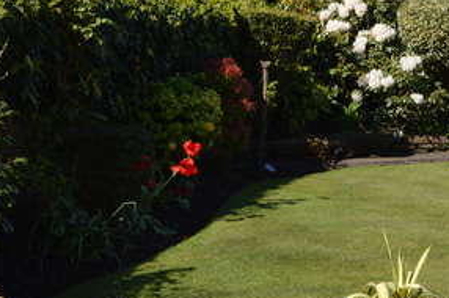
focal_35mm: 107
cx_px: 462
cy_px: 95
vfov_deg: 12.7
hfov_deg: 18.6
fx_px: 1333
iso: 100
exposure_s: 1/200
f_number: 7.1
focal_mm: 34
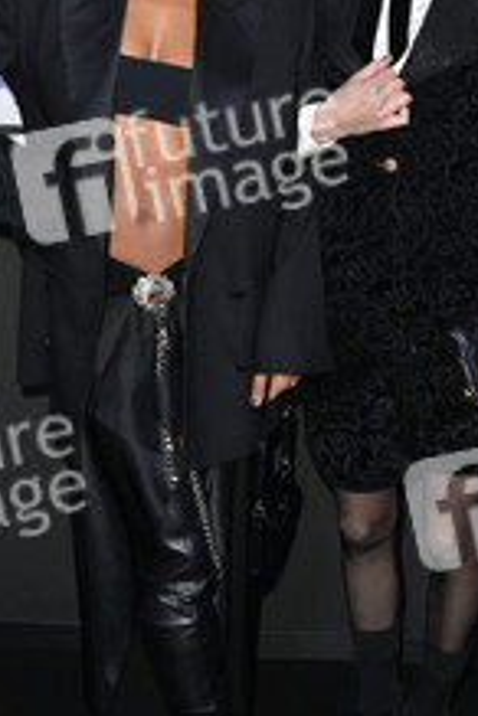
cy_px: 330
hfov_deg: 21.9
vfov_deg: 32.4
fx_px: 1235
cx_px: 275
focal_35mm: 62
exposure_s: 1/250
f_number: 5.6
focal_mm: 34
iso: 1000
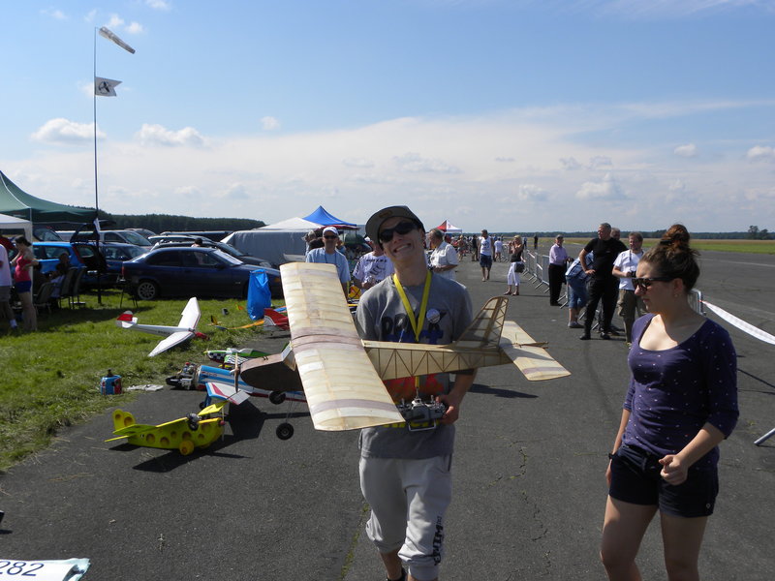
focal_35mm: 41
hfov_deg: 45.8
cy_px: 290
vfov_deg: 35.1
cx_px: 388
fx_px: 918
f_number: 3.5
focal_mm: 7.3
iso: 64
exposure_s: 1/1200
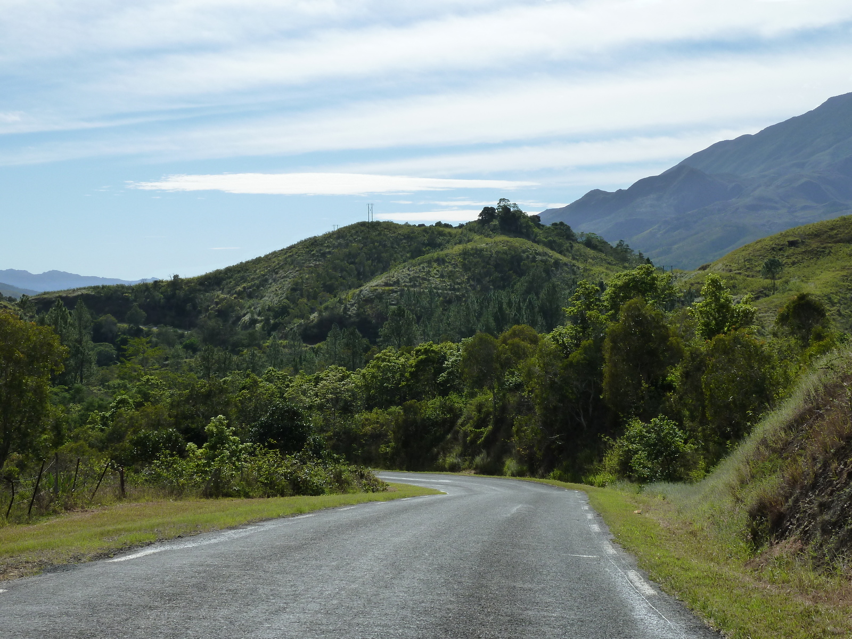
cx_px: 426
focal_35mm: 63
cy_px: 320
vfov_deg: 23.3
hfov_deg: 30.7
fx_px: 1551
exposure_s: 1/640
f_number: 5.6
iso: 125
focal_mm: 10.3
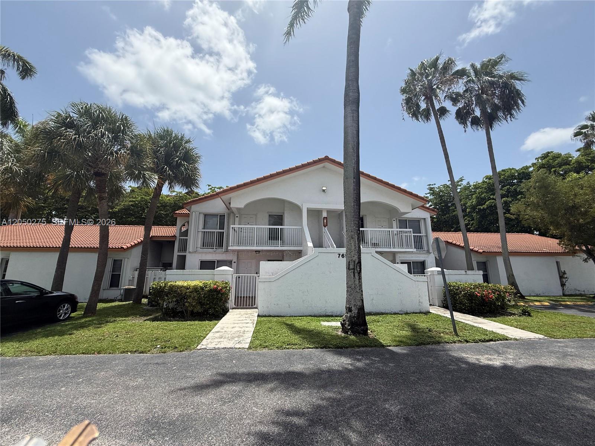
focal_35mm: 14
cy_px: 223
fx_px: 241
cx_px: 298
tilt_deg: +11.4
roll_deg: -0.5
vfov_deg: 85.7
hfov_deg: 102.1
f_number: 2.2
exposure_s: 1/2506
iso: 50
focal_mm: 2.22
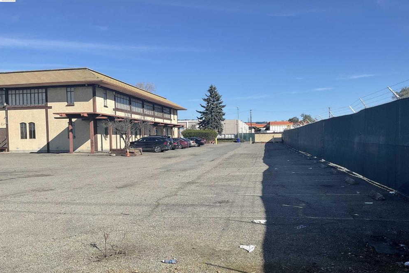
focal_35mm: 31
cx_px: 207
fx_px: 352
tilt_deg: -2.0
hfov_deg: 60.3
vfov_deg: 42.2
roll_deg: +0.6
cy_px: 154
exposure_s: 1/2227
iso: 16
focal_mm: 3
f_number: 1.8
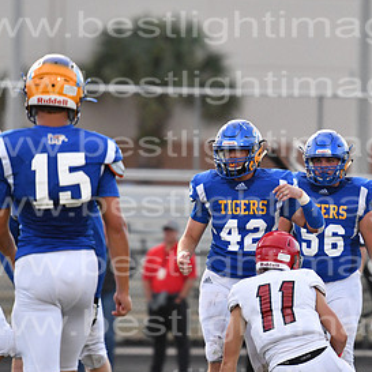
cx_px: 262
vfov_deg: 3.5
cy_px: 236
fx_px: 6102
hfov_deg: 3.5
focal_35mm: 502
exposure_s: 1/1000
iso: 1600
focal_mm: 185
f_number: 3.2
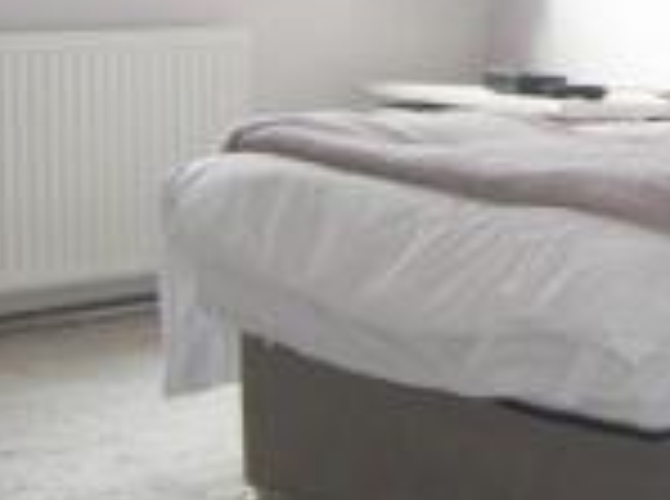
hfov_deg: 15.9
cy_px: -7
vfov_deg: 14.2
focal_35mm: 102
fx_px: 1969
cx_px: 1266
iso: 50
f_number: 2.8
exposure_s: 1/30
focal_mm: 5.4
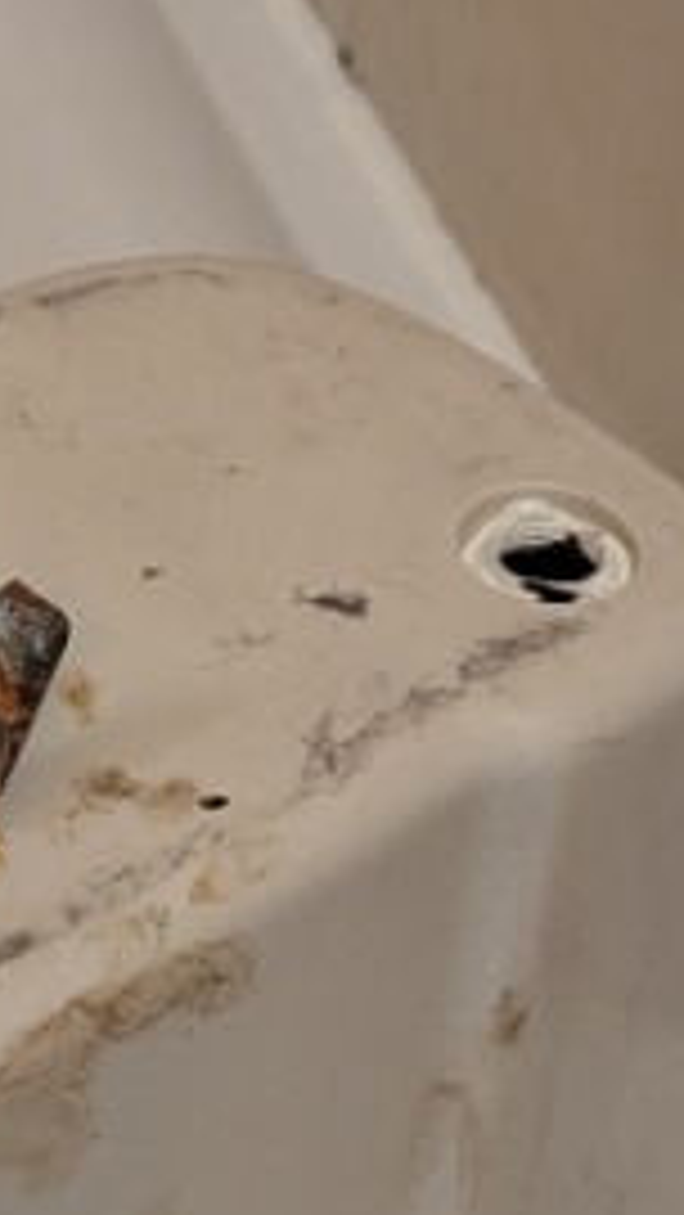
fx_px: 3738
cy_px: 670
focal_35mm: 116
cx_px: -338
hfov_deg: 10.1
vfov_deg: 18.5
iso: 1579
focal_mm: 6.81
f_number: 1.85
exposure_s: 1/100
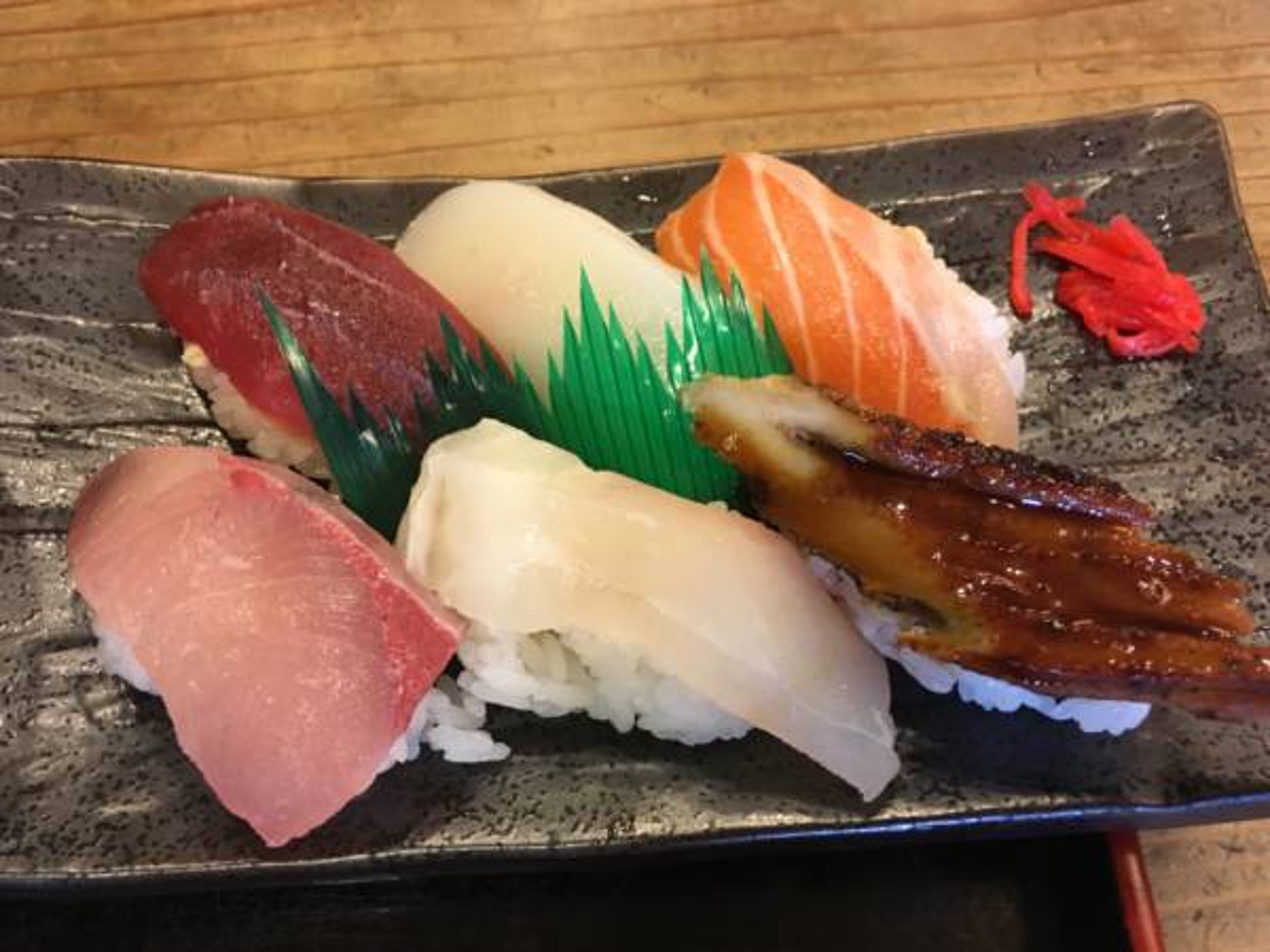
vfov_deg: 48.2
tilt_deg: -64.3
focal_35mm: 29
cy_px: 476
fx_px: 1064
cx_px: 635
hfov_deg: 61.7
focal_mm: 4.15
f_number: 2.2
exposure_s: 1/24
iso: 200
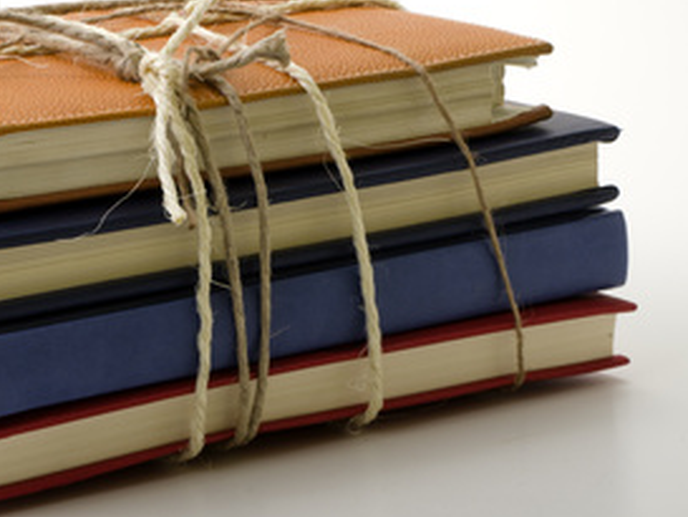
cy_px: 219
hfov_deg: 10.3
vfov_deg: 7.8
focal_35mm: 191
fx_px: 3793
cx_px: 161
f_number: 29
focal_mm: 85
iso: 100
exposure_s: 1/200
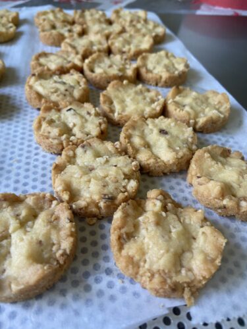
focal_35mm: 26
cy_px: 164
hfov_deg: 53.1
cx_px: 124
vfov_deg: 67.3
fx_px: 247
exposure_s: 1/60
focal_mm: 4.25
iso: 160
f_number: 1.8
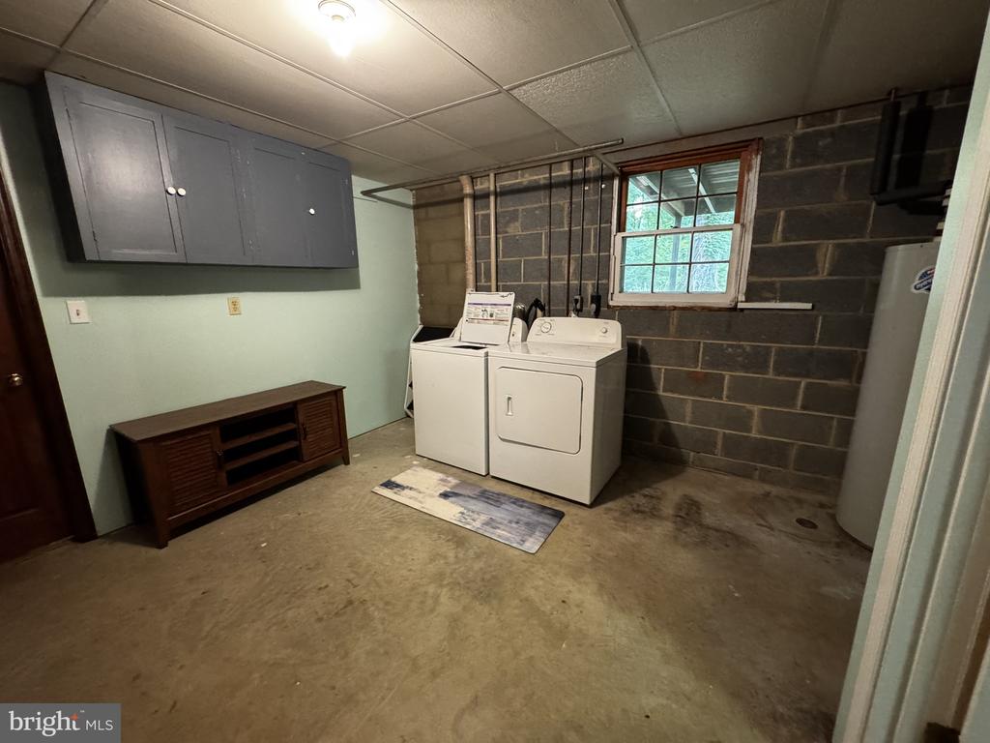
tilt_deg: -12.1
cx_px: 495
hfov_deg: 102.1
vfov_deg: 85.7
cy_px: 372
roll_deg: +0.7
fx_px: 400
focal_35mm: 14
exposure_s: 1/60
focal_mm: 2.22
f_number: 2.2
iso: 800
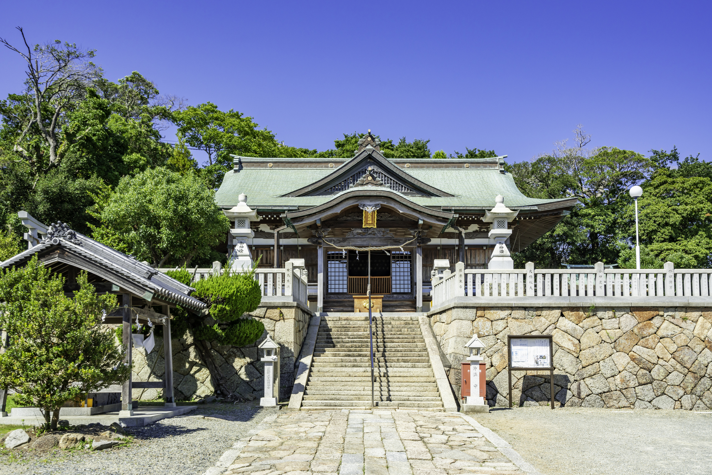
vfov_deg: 37.9
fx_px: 692
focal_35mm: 35
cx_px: 356
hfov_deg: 54.4
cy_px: 238
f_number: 8
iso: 160
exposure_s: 1/640
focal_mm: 35
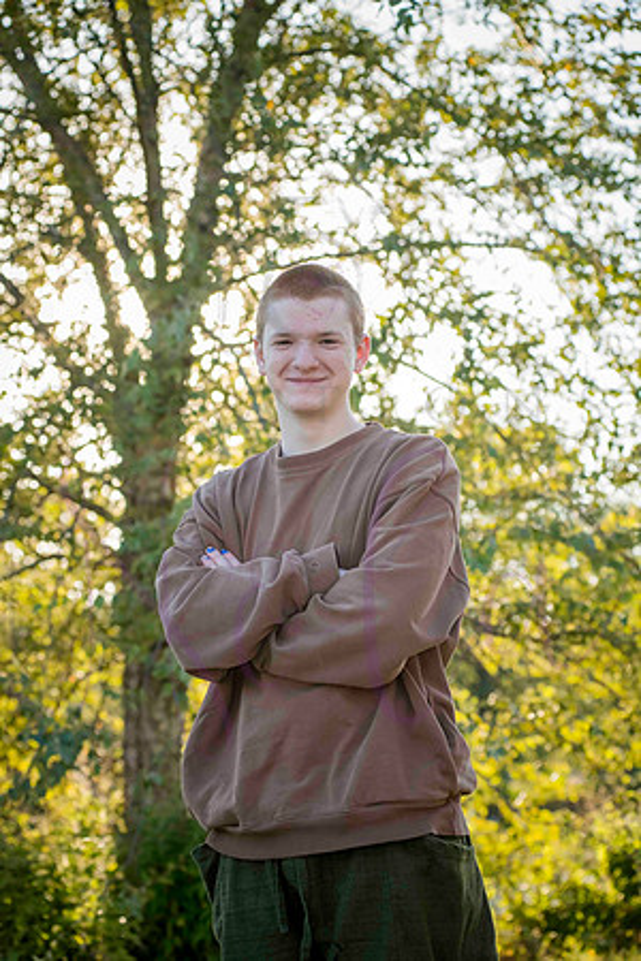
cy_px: 480
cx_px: 320
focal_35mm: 80
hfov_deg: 17.1
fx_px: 2136
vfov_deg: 25.4
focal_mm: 80
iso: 400
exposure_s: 1/400
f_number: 5.6
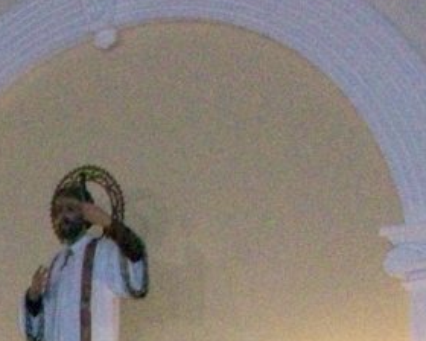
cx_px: -313
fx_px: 1790
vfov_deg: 10.6
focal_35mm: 142
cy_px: 466
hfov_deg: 12.5
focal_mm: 5.7
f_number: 2.8
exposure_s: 1/128
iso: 800
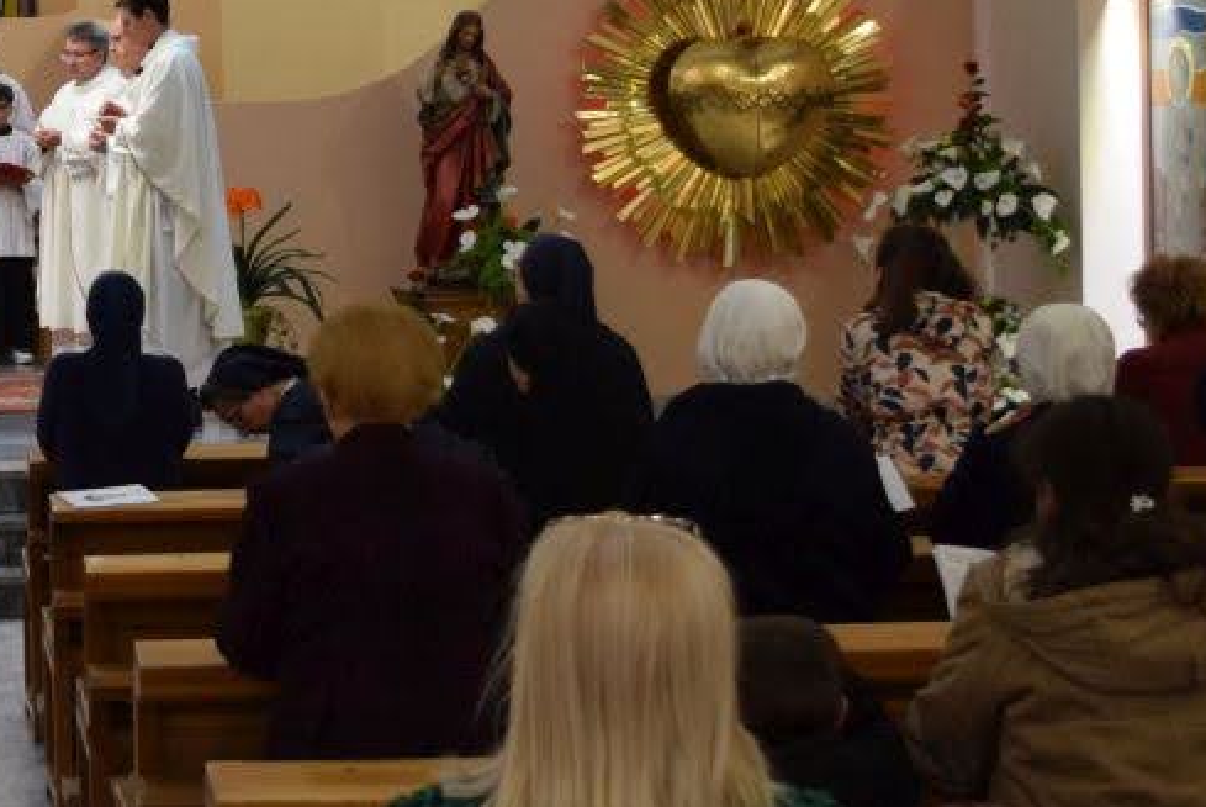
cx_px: -232
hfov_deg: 18.9
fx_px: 3420
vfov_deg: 13.4
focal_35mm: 102
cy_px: 215
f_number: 4
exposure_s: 1/60
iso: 1100
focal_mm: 26
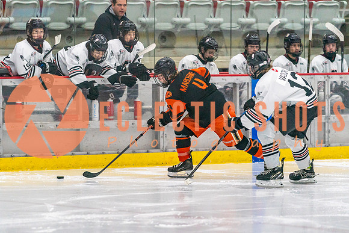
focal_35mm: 276
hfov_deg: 7.5
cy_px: 161
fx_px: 2680
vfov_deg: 5.0
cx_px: 166
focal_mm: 200
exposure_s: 1/1250
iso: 3200
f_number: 2.8
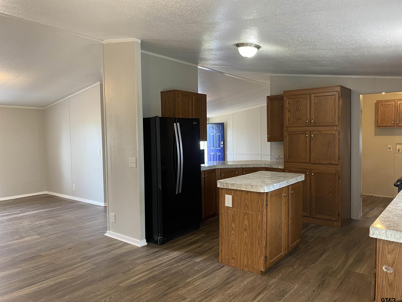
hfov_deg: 67.3
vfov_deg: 53.1
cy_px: 151
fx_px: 302
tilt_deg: -1.3
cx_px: 201
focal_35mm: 26
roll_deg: +0.4
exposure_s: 1/60
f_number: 1.8
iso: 200
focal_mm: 4.25
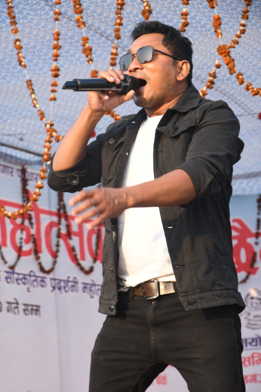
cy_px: 196
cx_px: 130
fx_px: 1544
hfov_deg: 9.7
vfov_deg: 14.4
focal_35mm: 142
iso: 320
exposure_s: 1/160
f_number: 5.3
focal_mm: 95
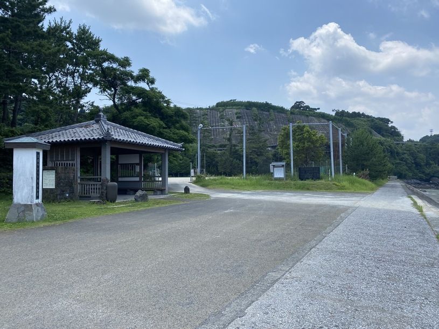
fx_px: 330
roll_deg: -0.4
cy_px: 164
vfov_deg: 53.1
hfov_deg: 67.3
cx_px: 220
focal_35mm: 26
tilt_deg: +2.7
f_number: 1.8
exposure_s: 1/2571
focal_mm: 4.25
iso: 32
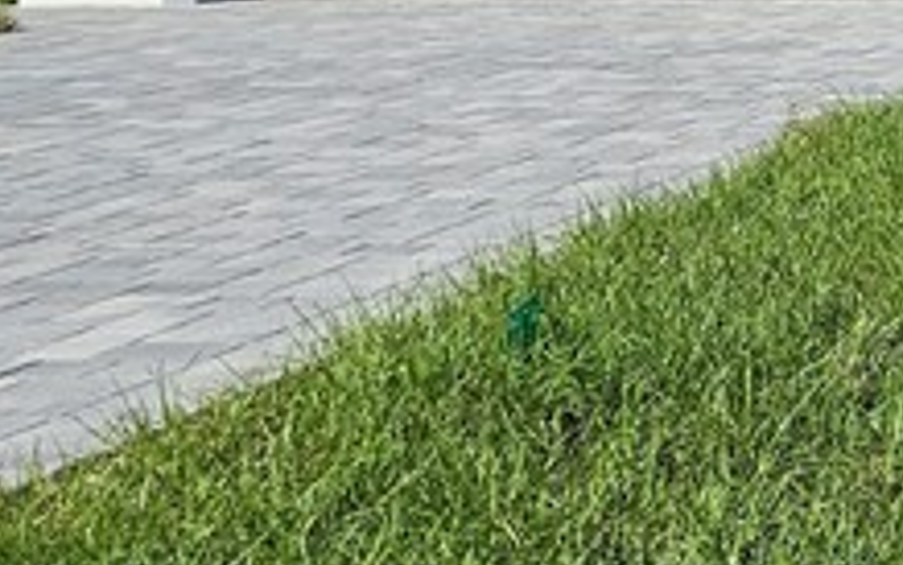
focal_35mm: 114
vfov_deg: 11.4
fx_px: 2806
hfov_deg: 15.2
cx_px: 1732
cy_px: 49
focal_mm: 6.3
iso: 12
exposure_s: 1/1606
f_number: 1.7
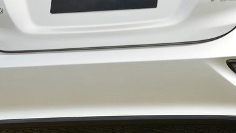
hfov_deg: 5.8
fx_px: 2315
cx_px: 54
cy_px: 59
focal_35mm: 370
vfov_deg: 3.3
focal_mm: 130
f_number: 7.1
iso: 400
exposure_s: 1/1250
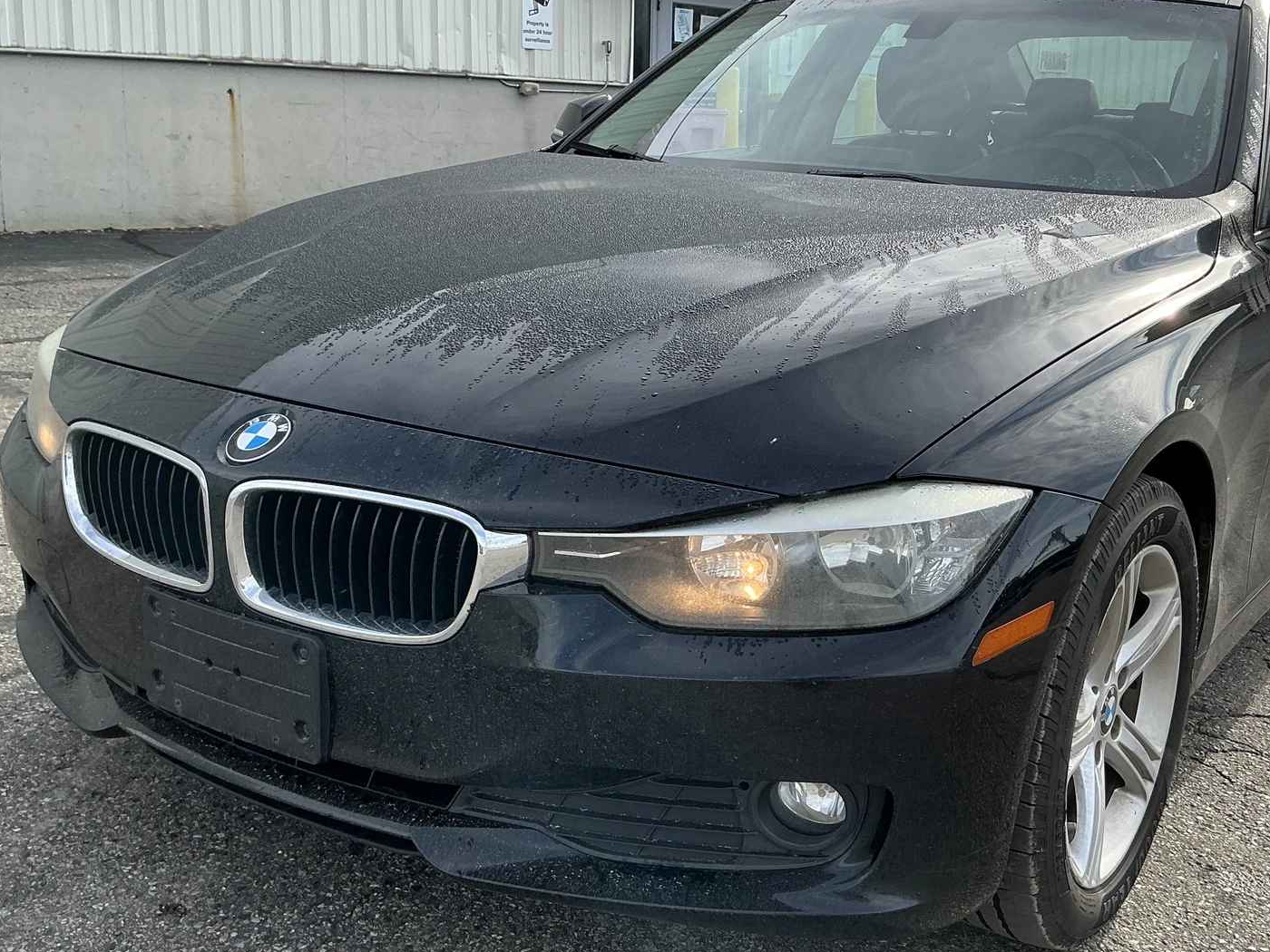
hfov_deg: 46.5
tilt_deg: -11.4
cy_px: 454
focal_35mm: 40
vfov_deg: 36.0
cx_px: 760
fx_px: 1468
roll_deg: -0.8
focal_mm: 3
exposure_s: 1/657
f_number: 1.8
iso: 25
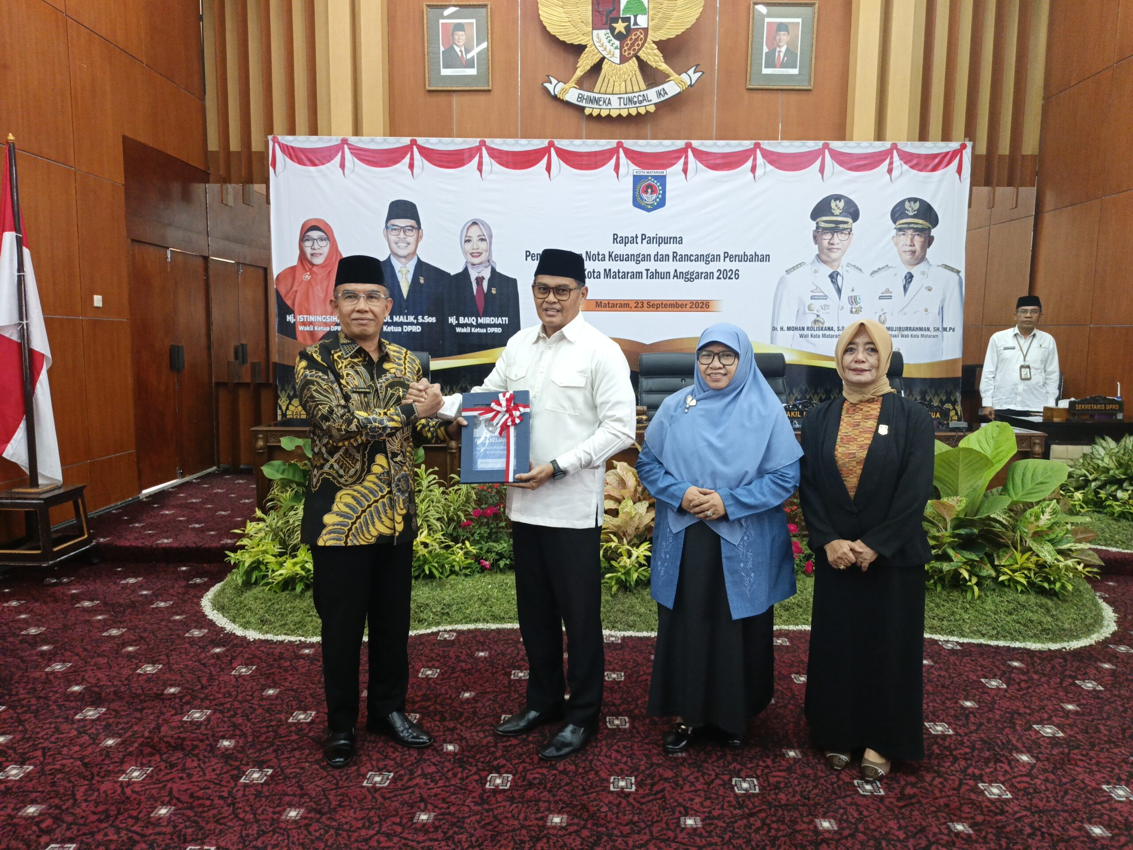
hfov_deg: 73.9
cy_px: 425
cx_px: 566
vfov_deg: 58.9
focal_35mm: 23
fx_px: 753
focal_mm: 5.56
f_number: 1.8
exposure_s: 1/50
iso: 925
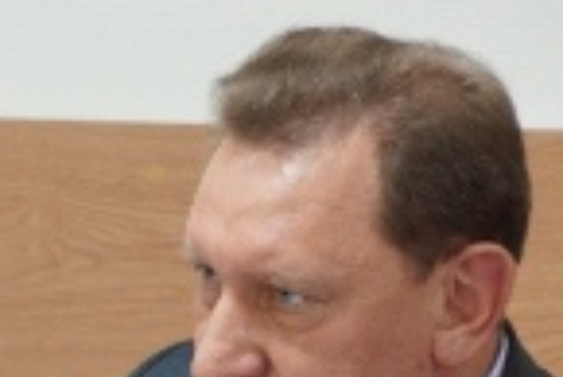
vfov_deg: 2.5
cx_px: -66
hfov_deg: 3.7
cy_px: 499
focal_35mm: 555
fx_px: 8688
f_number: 5.6
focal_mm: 120
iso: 2500
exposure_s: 1/125
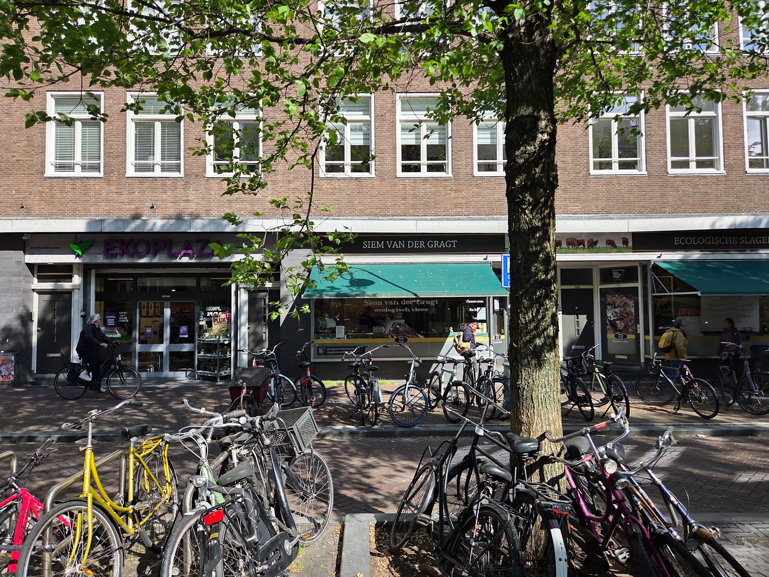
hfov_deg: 73.9
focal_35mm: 23
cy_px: 288
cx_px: 384
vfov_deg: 58.9
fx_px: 511
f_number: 1.8
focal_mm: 5.4
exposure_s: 1/3134
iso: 80
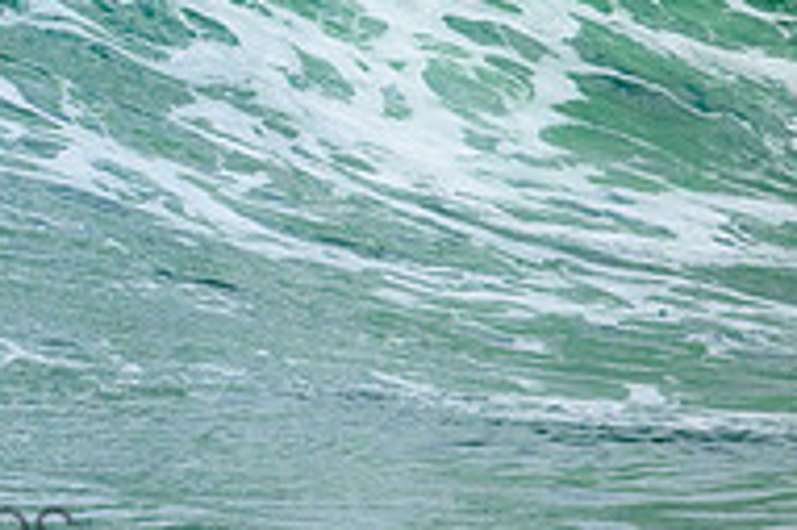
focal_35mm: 1762
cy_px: -165
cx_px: -246
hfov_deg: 1.2
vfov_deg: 0.8
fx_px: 38974
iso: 1250
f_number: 11
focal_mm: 580
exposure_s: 1/2500
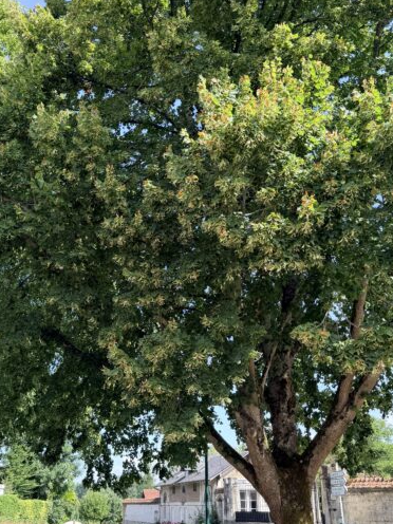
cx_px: 146
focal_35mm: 39
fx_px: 590
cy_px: 262
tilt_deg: +21.2
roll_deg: -0.1
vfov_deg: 47.9
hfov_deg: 36.6
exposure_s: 1/1032
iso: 100
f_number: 1.78
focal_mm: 6.76
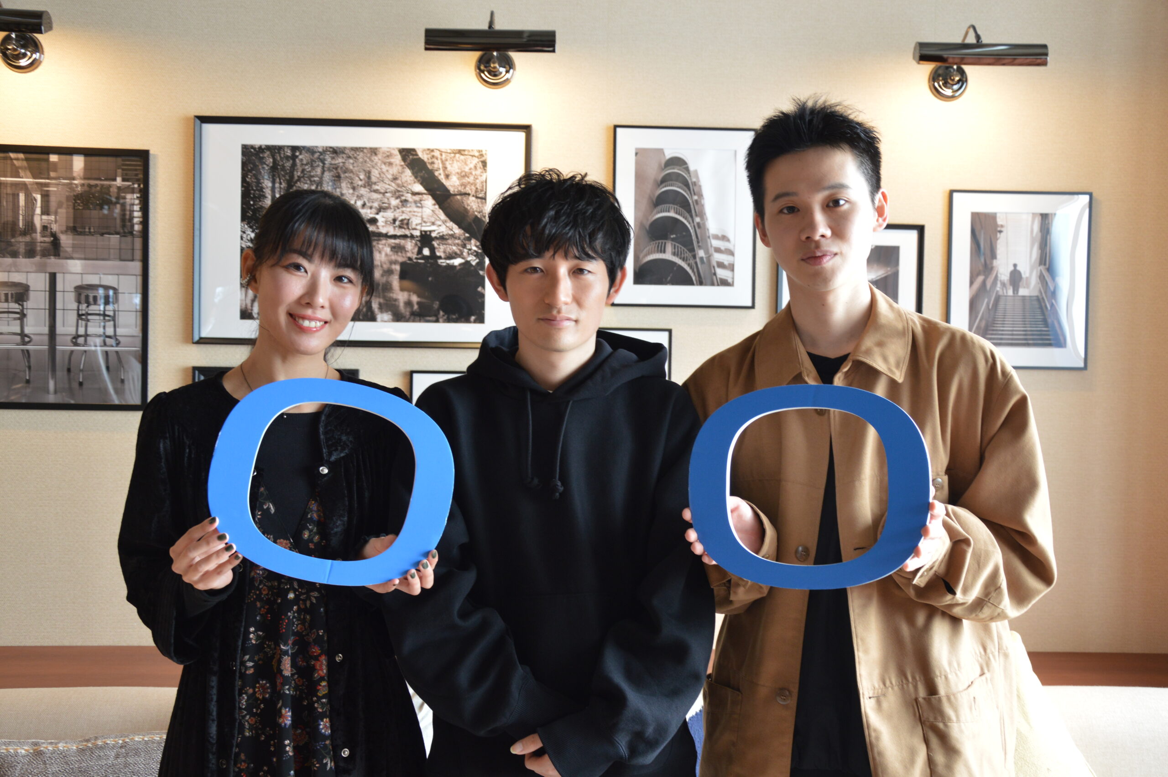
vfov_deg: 35.4
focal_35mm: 38
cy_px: 388
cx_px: 584
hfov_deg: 51.3
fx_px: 1216
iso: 400
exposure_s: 1/30
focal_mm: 25
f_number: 5
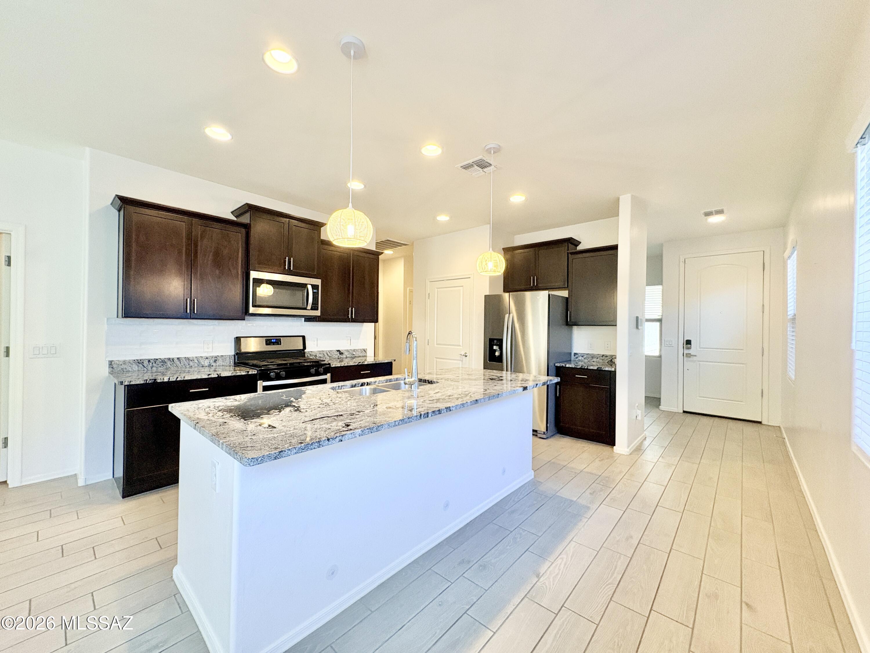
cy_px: 326
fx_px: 352
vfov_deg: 85.7
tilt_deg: +0.5
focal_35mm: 14
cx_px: 435
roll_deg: -0.5
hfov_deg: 102.1
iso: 320
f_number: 2.2
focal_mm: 2.22
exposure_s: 1/120
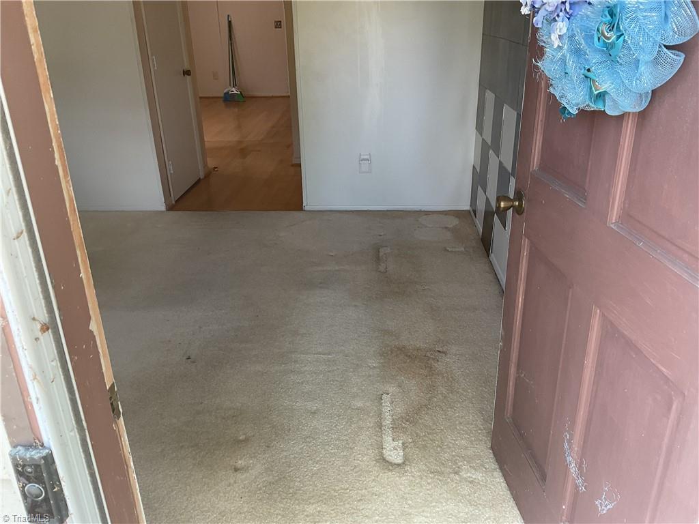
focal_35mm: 29
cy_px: 262
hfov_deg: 61.7
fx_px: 586
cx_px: 350
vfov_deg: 48.2
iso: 40
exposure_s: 1/60
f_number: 1.8
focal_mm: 3
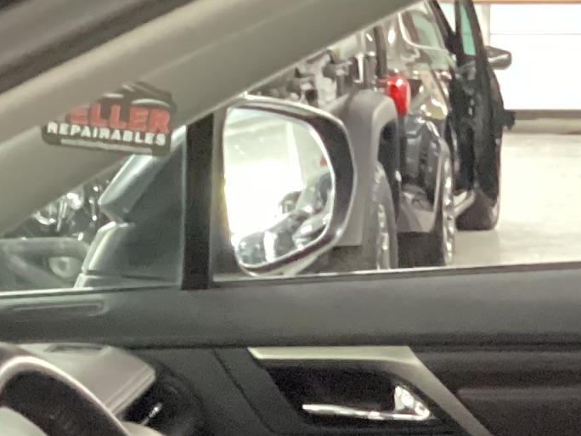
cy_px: 995
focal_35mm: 148
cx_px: 524
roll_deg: +0.3
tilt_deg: -23.7
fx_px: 2484
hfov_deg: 13.2
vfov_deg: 9.1
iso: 800
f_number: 2.4
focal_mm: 3.3
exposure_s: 1/20
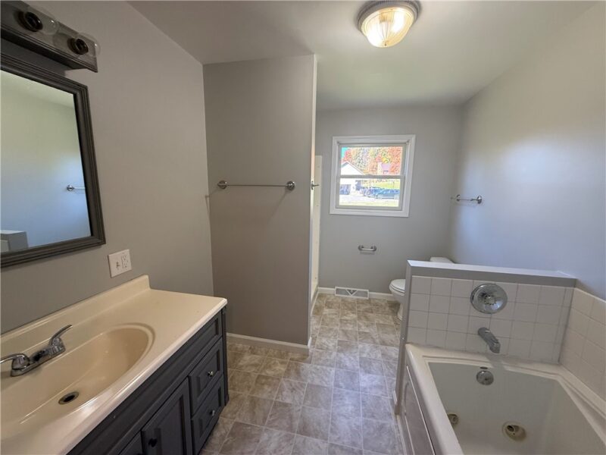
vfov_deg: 85.7
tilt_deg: -10.1
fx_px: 245
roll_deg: +0.0
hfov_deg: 102.1
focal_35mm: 14
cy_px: 228
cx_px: 303
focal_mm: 2.22
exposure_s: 1/120
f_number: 2.2
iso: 320
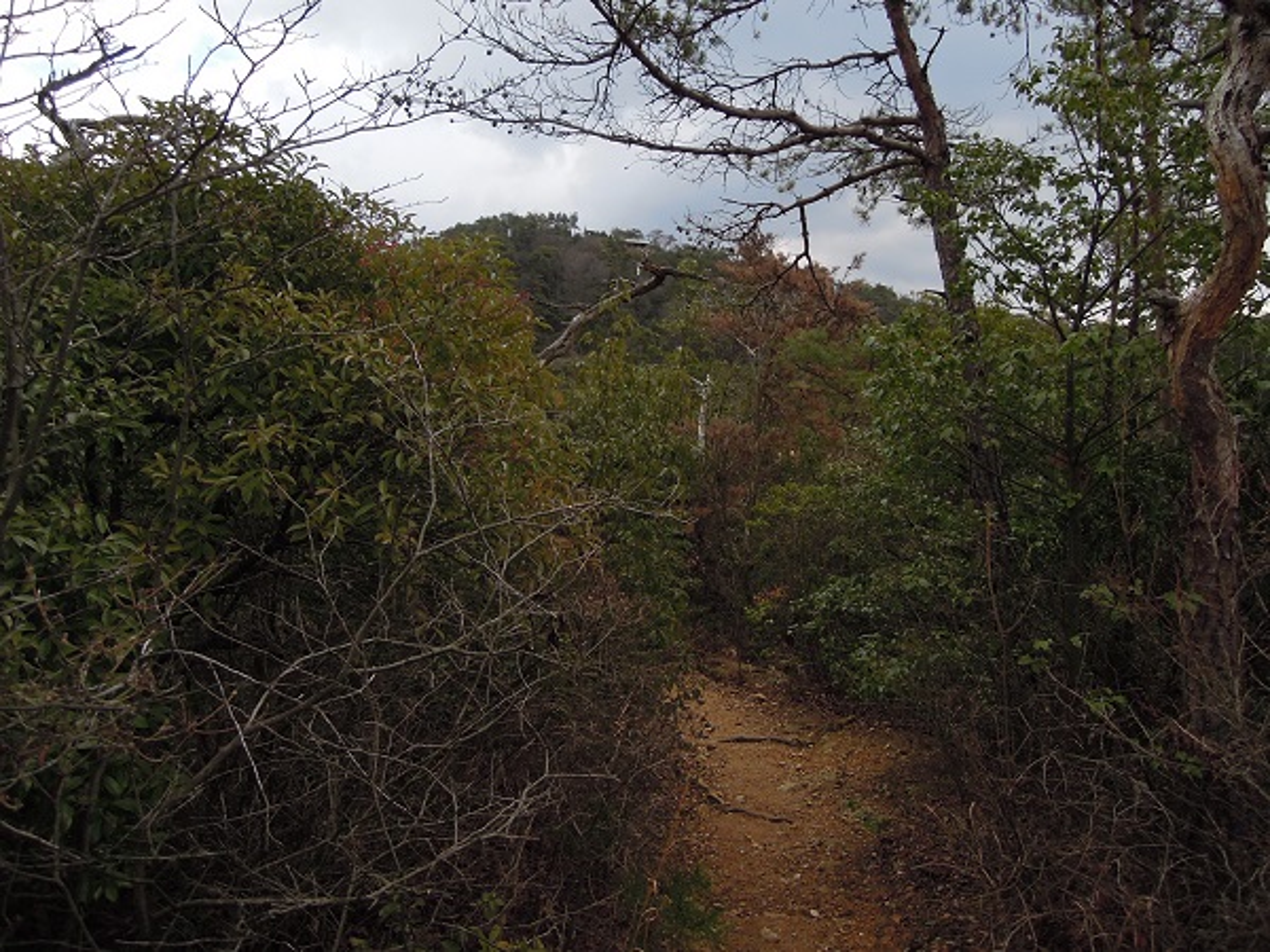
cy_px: 476
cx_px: 635
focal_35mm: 24
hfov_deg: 71.6
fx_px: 881
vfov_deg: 56.8
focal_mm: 4.3
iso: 160
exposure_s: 1/800
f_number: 2.8
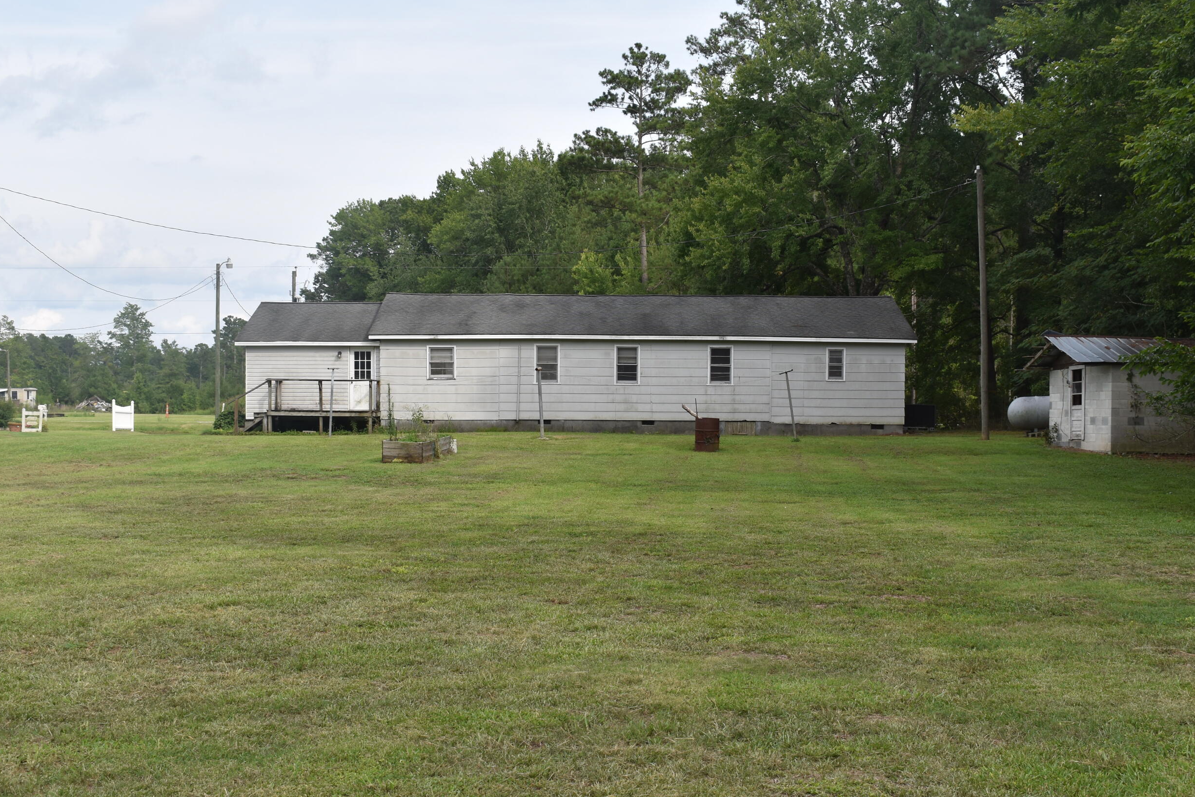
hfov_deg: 39.9
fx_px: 1647
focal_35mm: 50
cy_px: 461
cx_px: 634
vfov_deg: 27.2
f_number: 7.1
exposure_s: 1/200
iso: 100
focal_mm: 27
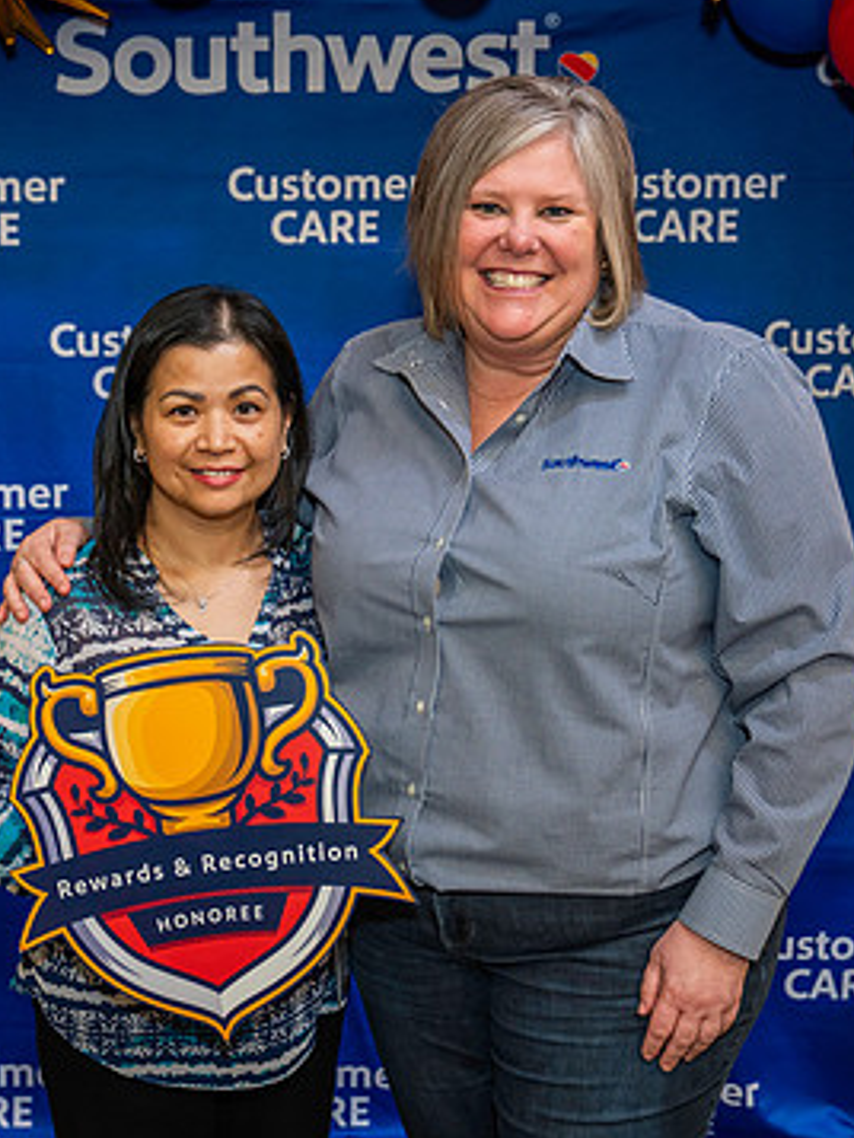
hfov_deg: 24.8
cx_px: 312
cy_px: 553
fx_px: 1940
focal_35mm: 59
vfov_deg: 32.7
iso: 1250
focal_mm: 35
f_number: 4
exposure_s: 1/160
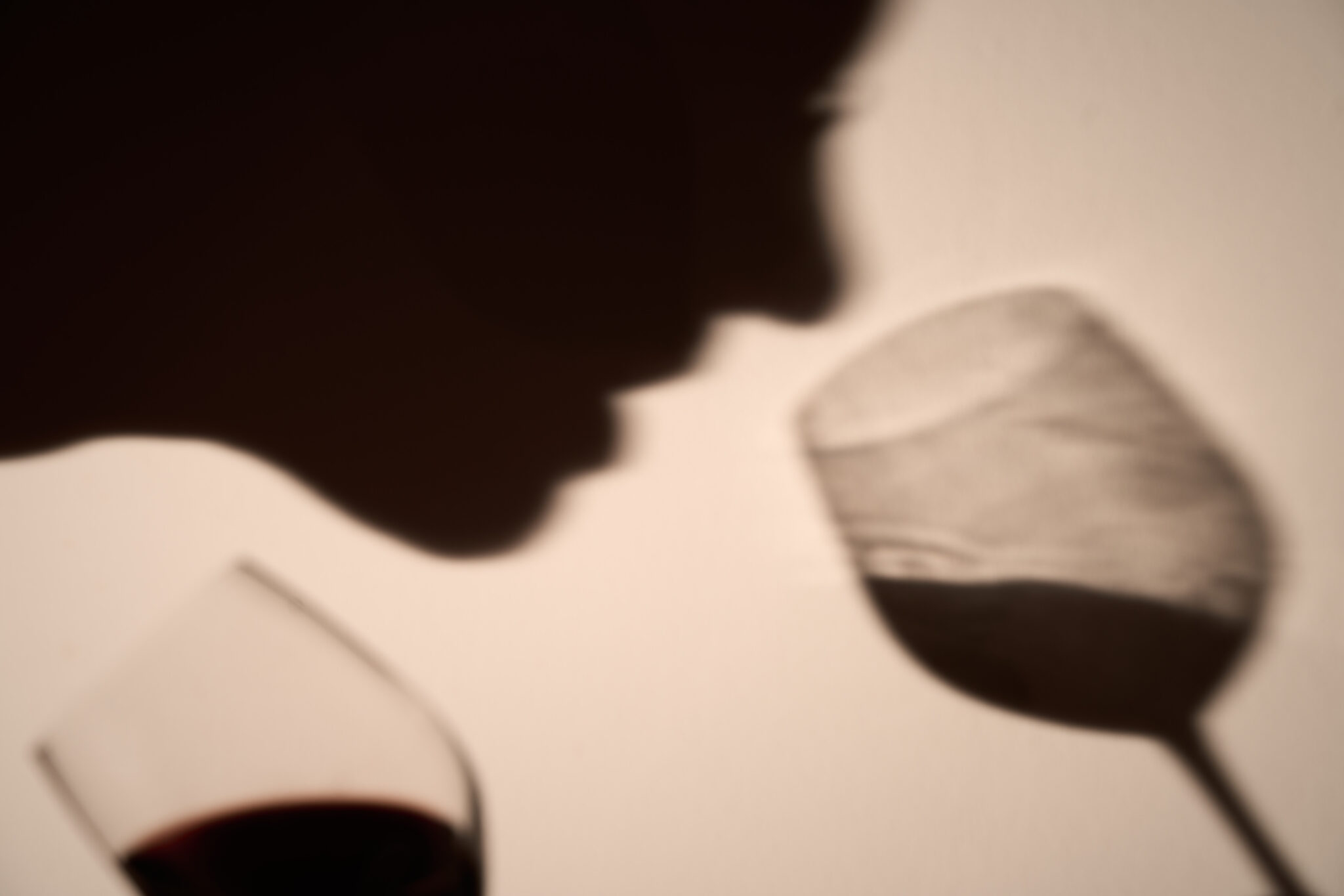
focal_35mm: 70
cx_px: 672
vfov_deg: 19.5
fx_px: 2613
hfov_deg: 28.8
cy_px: 448
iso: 100
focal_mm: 70
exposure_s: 1/250
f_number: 7.1
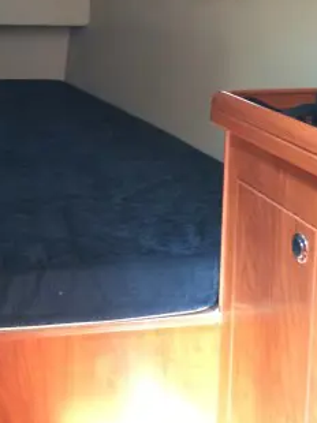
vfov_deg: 30.4
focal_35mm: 62
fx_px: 758
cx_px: 38
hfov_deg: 23.1
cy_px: 76
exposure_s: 1/30
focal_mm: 4.12
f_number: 2.2
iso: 320
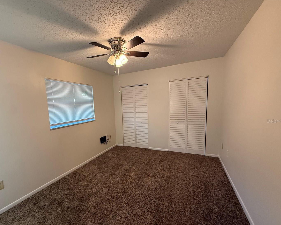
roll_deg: +3.3
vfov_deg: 80.2
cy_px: 121
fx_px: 133
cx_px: 122
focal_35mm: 16
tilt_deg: -7.0
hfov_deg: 92.6
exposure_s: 1/60
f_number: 2.2
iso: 400
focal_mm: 2.22
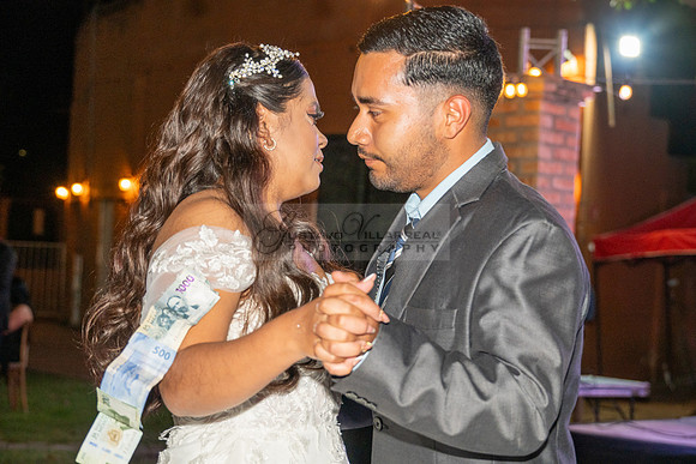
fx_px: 1354
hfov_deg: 28.8
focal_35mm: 70
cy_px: 232
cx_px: 348
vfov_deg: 19.5
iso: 2000
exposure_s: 1/200
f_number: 6
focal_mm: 70
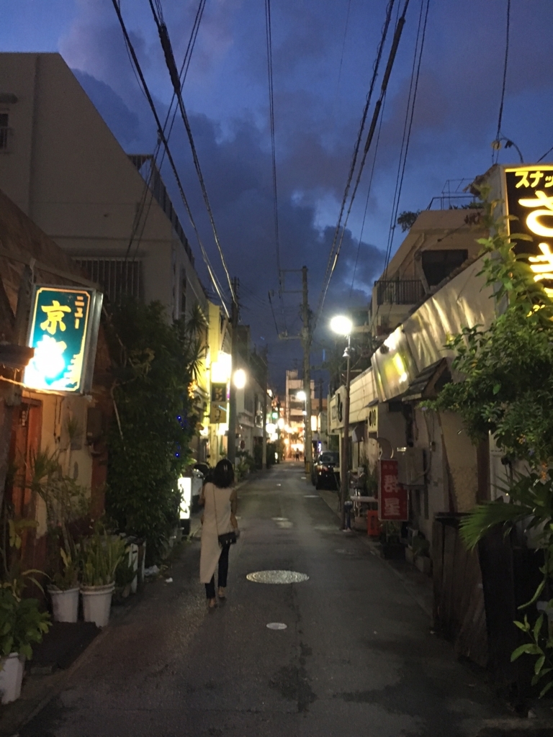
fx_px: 618
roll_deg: -0.9
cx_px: 276
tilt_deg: +7.4
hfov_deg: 48.2
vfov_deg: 61.7
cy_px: 368
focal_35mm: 29
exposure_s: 1/15
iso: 400
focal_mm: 4.15
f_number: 2.2
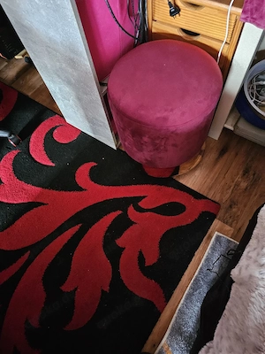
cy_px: 177
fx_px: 235
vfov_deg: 73.9
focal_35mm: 23
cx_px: 132
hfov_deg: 58.9
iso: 3200
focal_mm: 6.3
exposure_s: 1/16.7
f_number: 1.7
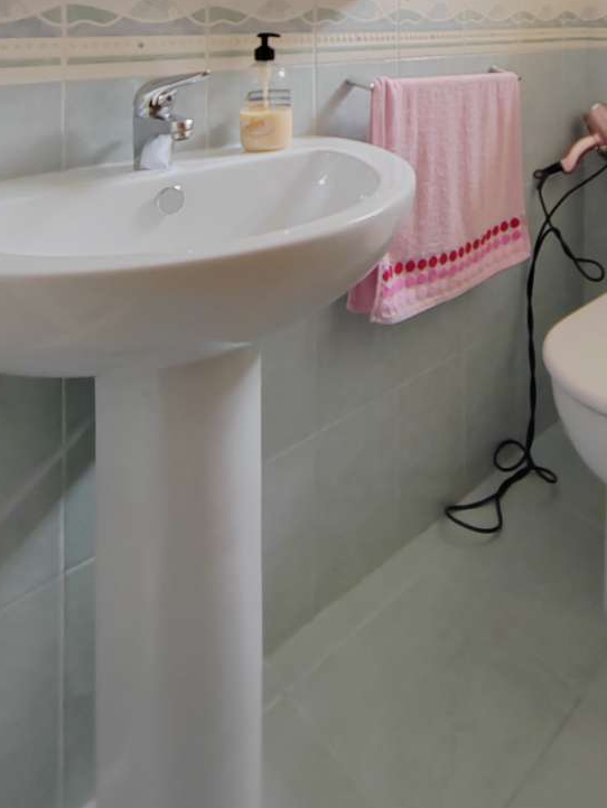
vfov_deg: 53.0
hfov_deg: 50.8
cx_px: 386
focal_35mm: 27
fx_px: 631
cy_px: 17
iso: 500
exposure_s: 1/33
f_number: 2.2
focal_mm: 2.16
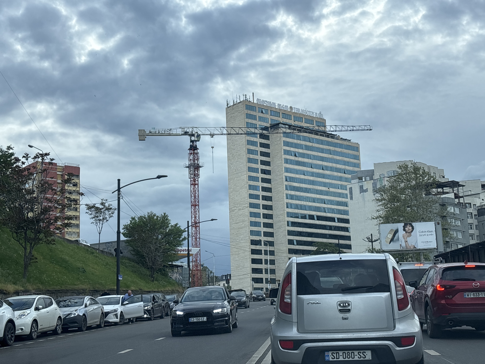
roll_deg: +2.6
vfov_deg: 28.0
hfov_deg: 36.8
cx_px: 242
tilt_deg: +10.2
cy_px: 182
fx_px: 729
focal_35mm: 52
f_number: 1.6
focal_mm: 5.96
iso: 32
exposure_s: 1/1027
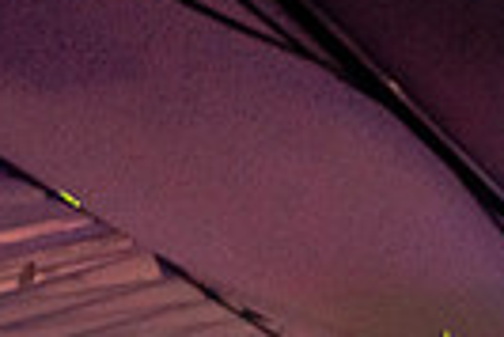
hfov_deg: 21.6
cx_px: 902
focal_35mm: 61
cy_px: 646
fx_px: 855
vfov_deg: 17.2
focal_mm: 14
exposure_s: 1/80
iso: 3200
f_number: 2.8
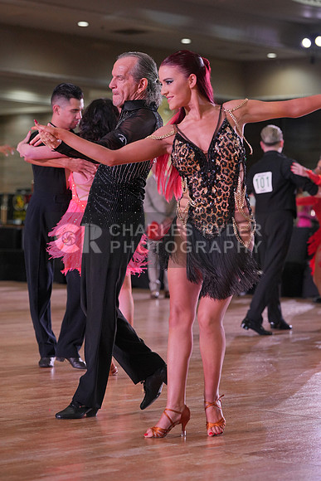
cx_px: 160
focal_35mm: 105
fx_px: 1403
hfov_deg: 13.0
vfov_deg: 19.5
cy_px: 240
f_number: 4
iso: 1600
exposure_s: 1/500
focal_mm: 105
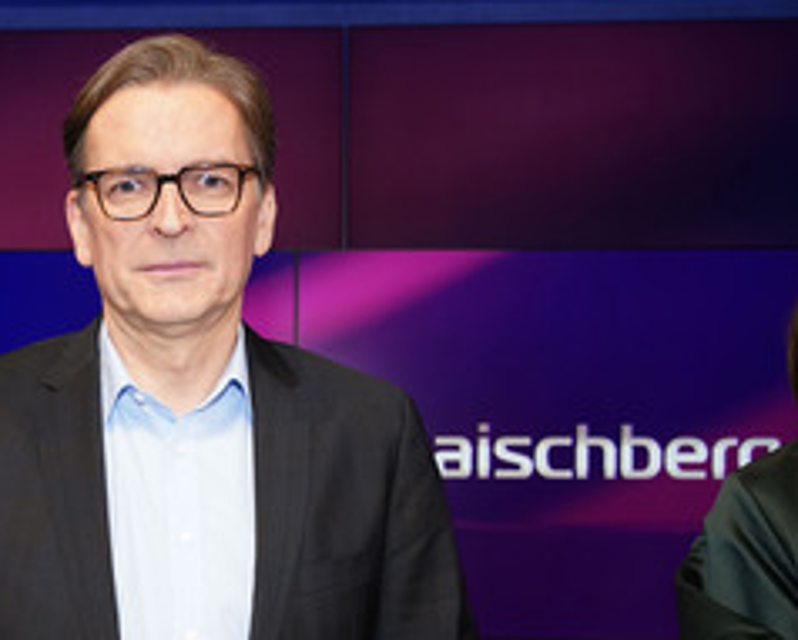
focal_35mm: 55
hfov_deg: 33.3
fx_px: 1301
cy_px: 499
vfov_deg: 27.2
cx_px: 176
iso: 2000
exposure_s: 1/125
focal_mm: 31
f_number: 5
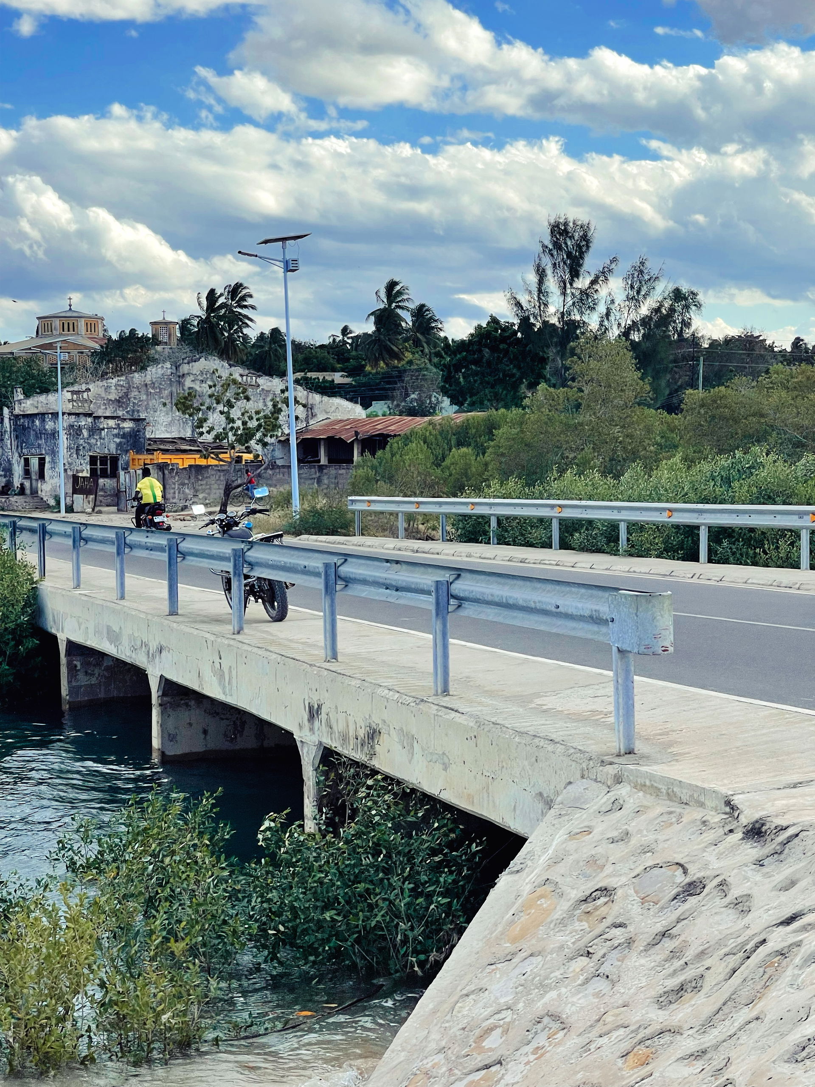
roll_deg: +0.3
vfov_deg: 30.3
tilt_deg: -1.2
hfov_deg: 22.9
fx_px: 2009
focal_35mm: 64
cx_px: 408
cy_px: 544
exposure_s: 1/763
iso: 20
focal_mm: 7.5
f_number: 2.2
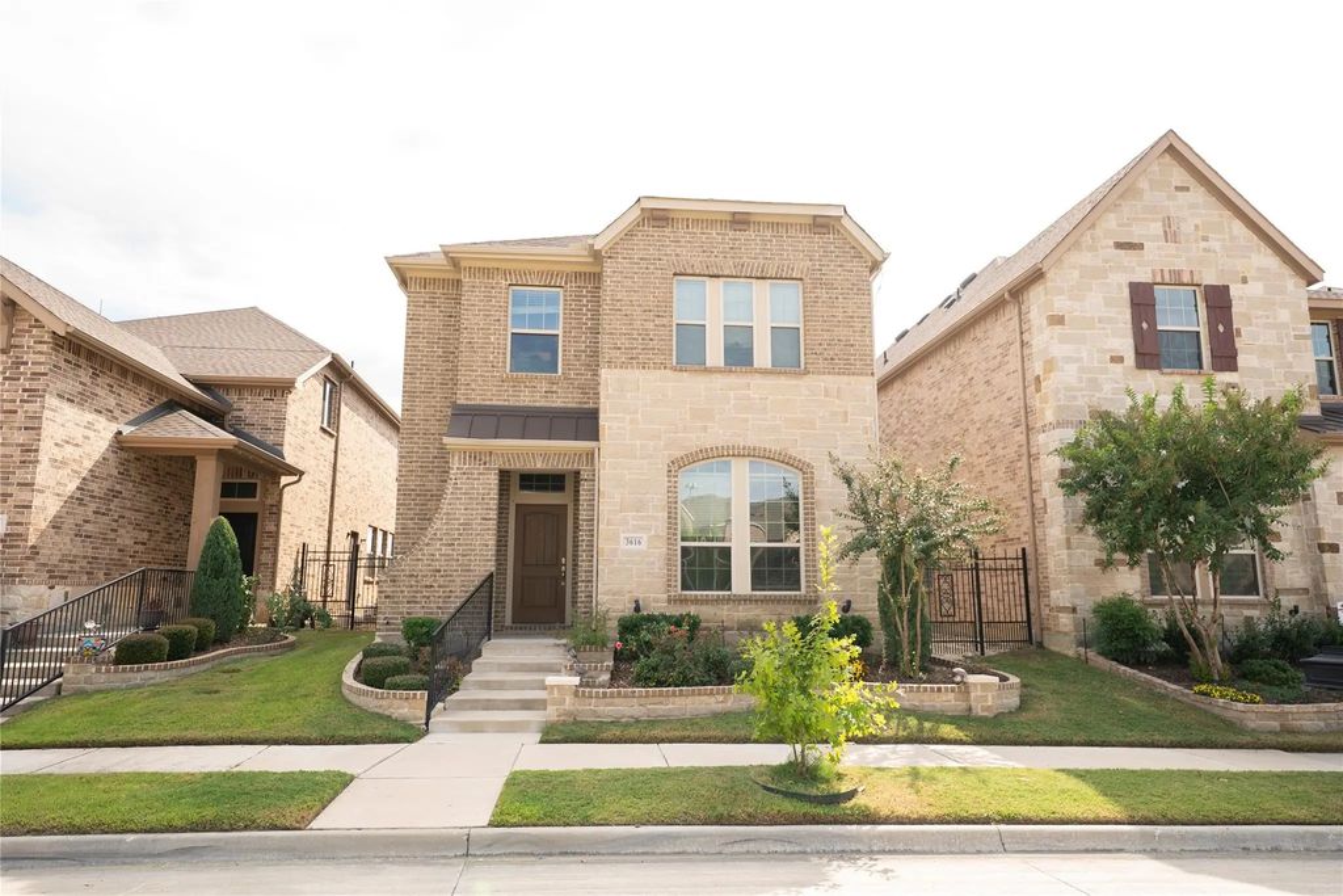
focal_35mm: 24
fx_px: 895
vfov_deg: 53.1
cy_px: 448
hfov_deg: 73.7
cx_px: 672
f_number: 3.5
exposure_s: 1/320
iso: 125
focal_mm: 24
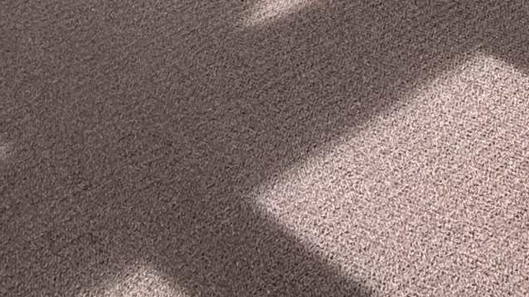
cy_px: -475
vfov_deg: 12.1
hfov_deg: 27.9
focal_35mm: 73
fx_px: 1024
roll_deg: +1.6
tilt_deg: -9.1
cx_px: 55
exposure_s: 1/188
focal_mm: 2.22
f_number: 2.2
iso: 50
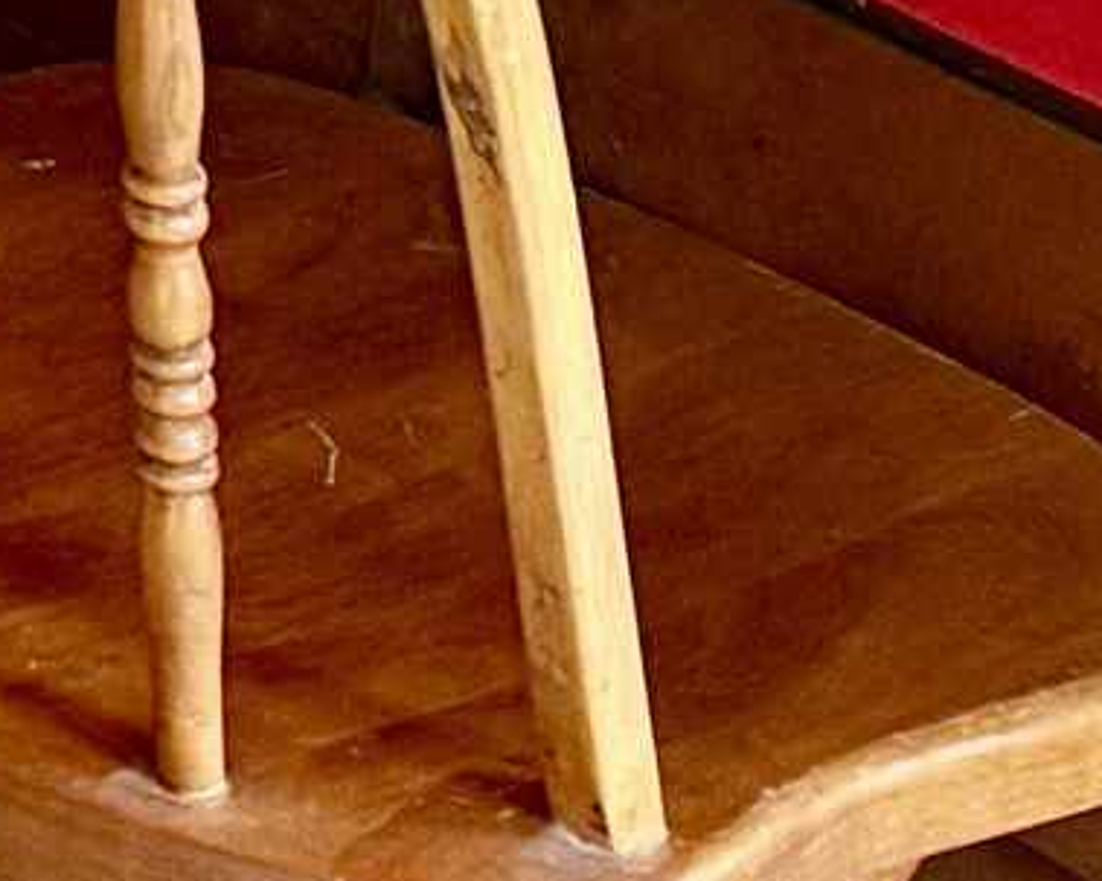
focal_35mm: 190
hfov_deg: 8.8
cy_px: -2076
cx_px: -1945
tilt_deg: -5.5
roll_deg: -1.9
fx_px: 6195
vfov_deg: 7.0
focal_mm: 6.76
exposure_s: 1/60
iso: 250
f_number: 1.78
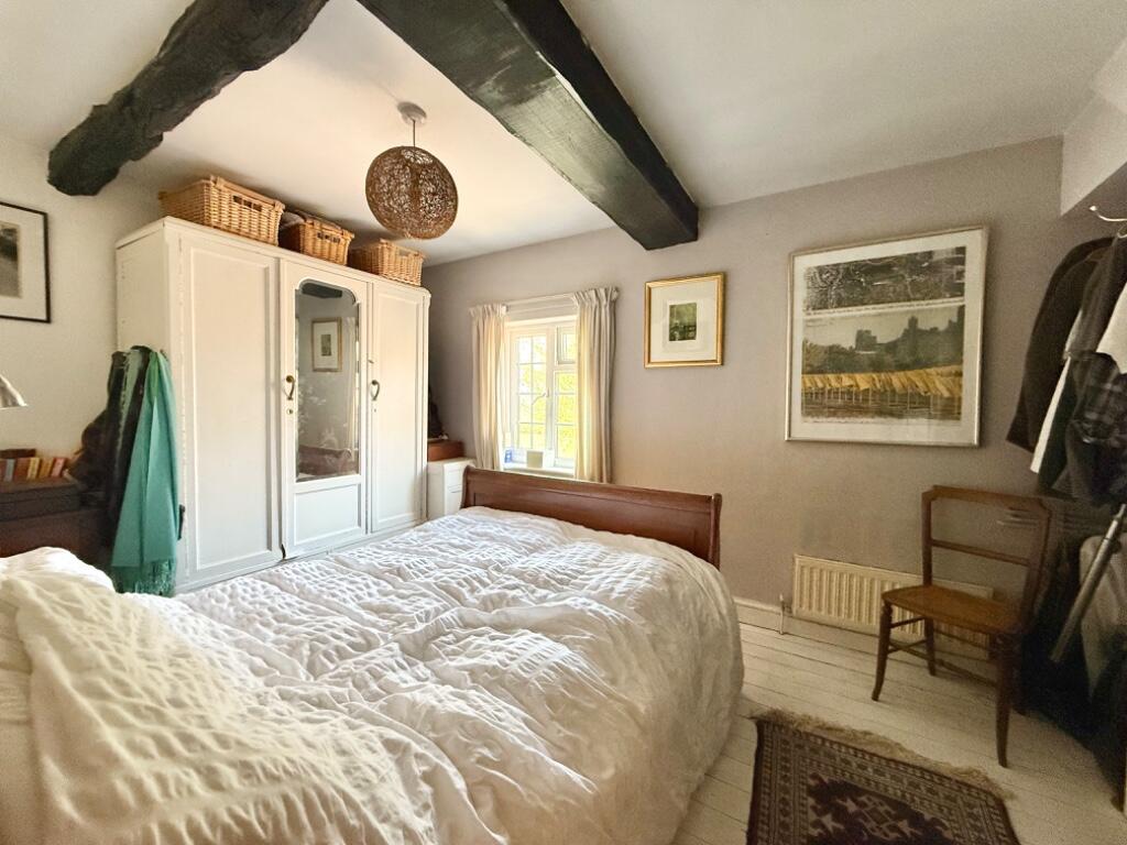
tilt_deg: -1.6
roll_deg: -0.5
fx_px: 456
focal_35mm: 14
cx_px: 564
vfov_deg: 85.7
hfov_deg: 102.1
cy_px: 422
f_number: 2.2
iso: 320
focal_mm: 2.22
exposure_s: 1/74
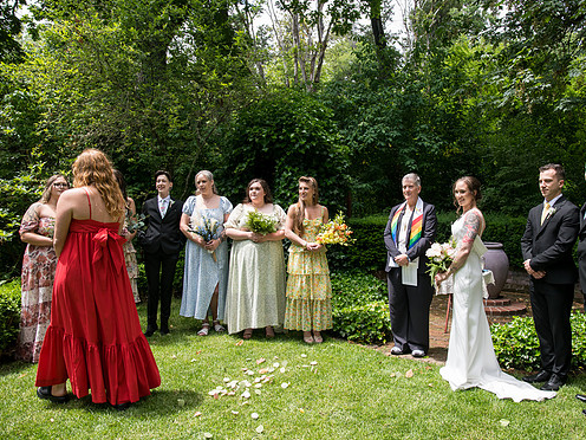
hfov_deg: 64.9
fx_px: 457
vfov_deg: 51.4
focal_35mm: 27
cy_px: 216
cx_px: 339
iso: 400
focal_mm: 24
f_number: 5
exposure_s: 1/400
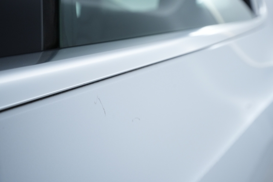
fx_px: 212
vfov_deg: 46.4
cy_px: 91
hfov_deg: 65.5
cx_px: 136
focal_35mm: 28
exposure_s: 1/80
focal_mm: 28
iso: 2000
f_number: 6.3
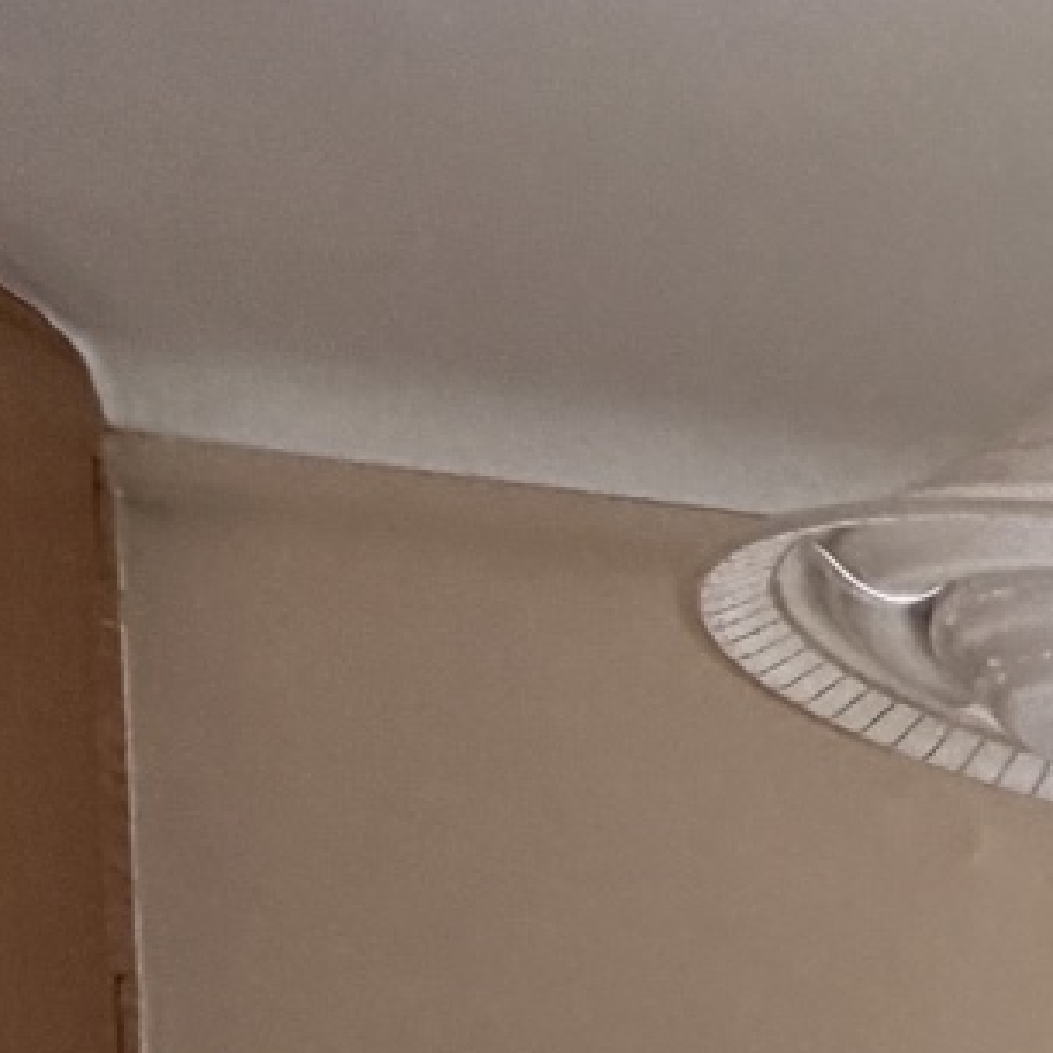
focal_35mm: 78
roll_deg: -0.2
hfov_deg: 13.3
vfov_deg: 17.9
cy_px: 1875
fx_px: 2684
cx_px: 2769
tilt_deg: -3.5
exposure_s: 1/121
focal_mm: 2.22
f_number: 2.2
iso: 320
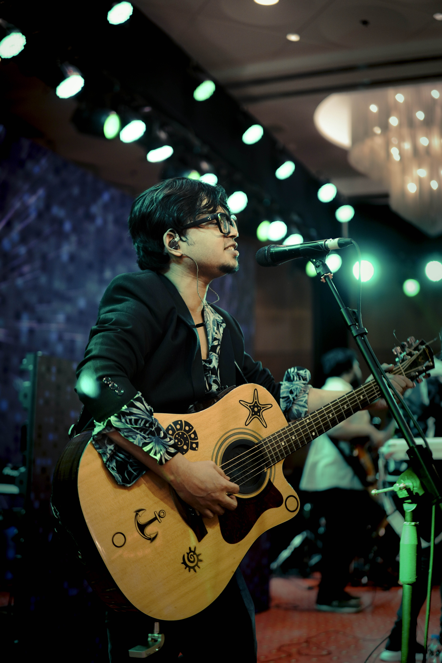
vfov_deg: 43.6
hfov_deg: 29.9
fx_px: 829
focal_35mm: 45
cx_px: 221
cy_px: 332
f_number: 1.4
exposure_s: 1/125
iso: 100
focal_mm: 30
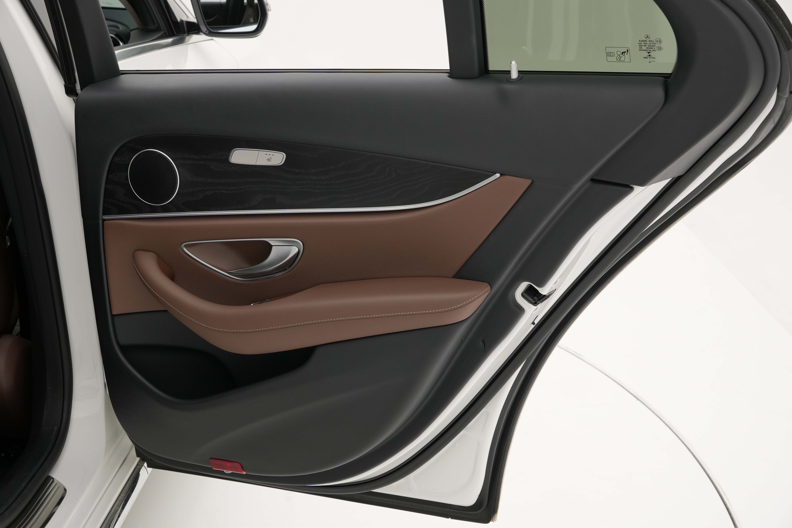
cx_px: 396
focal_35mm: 51
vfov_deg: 26.3
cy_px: 264
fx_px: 1132
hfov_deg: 38.6
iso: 250
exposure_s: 1/50
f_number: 7.1
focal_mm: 34.3
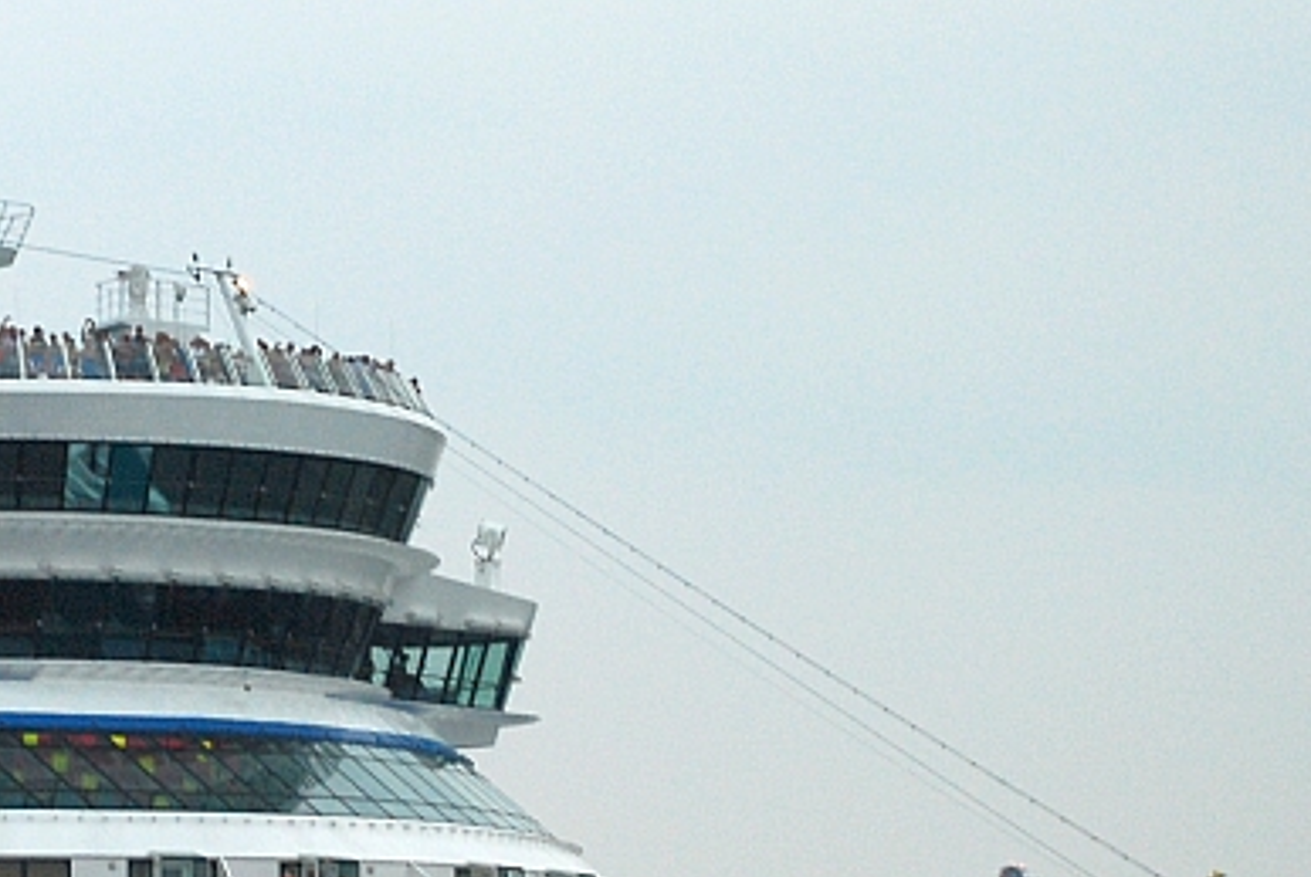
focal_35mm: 230
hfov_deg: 8.9
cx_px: -139
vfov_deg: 6.0
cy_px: 743
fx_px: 8385
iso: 400
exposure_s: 1/80
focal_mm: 58
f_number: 5.3
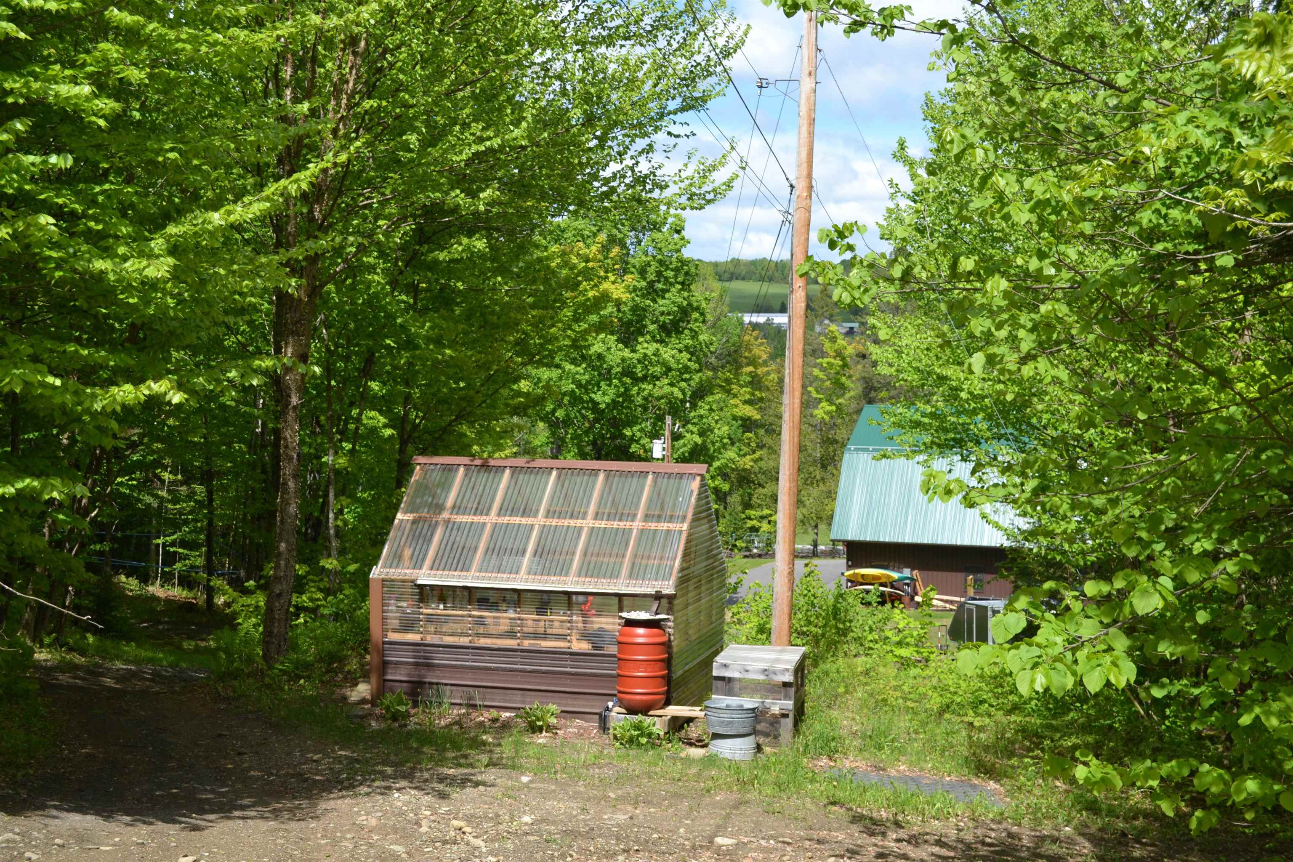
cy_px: 431
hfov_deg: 43.6
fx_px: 1616
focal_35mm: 45
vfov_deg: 29.9
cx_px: 646
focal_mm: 30
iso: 100
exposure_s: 1/200
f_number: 8
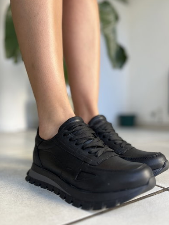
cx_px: 87
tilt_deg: +1.7
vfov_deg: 65.3
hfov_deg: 51.4
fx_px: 176
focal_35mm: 27
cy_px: 111
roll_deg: -0.2
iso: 64
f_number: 1.6
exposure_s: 1/121
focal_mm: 5.1
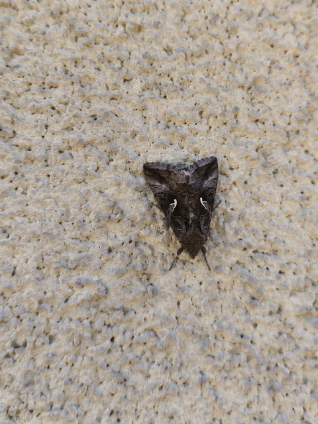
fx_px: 612
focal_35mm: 50
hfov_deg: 29.1
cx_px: 159
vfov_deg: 38.2
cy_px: 212
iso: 80
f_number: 1.7
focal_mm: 5.35
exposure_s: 1/369
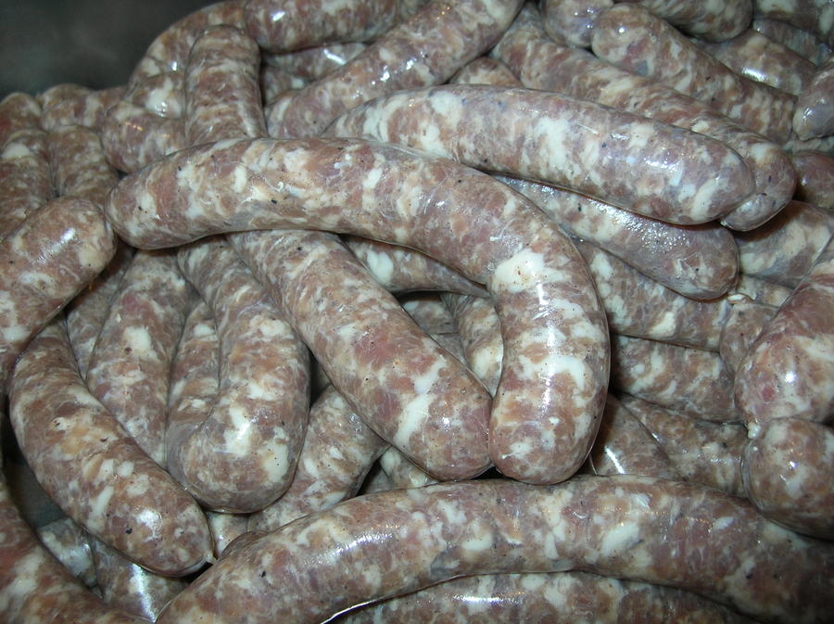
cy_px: 312
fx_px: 866
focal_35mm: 36
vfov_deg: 39.6
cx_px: 417
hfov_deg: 51.4
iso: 50
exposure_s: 1/60.1
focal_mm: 6
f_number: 2.7
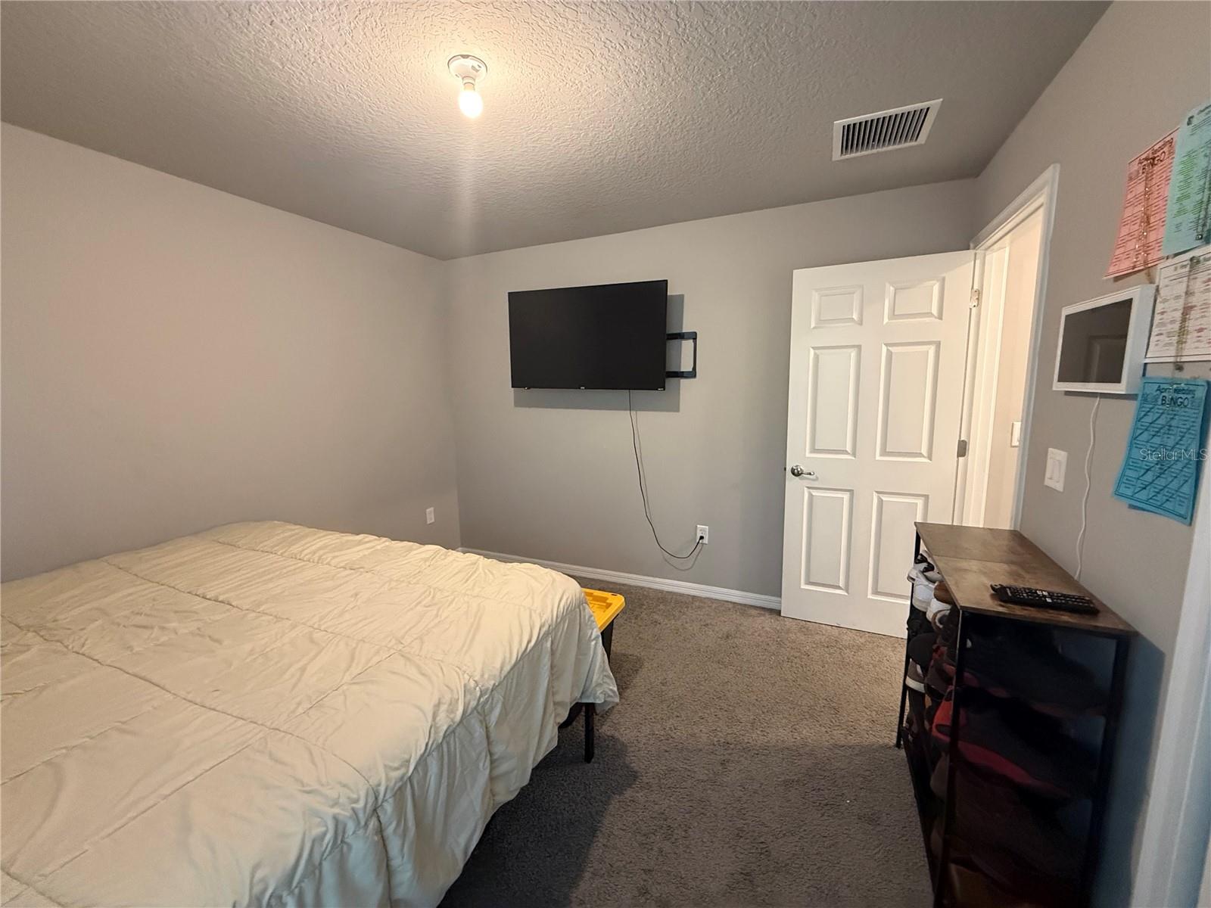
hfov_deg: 102.1
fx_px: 490
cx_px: 606
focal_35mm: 14
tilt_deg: -7.5
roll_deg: +1.3
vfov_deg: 85.7
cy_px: 454
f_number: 2.2
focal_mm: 2.22
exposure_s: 1/60
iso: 640
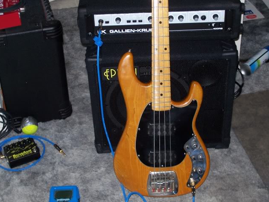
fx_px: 521
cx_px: 134
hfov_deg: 29.0
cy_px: 101
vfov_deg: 21.9
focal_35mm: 67
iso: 125
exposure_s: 1/90
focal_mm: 10.8
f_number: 4
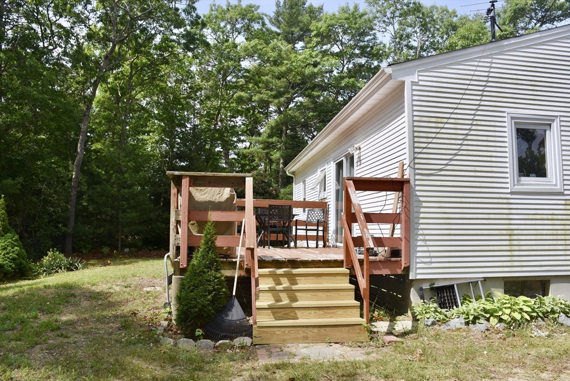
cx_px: 285
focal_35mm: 27
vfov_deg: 47.9
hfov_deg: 67.4
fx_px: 428
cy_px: 190
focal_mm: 18
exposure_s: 1/250
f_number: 8
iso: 100
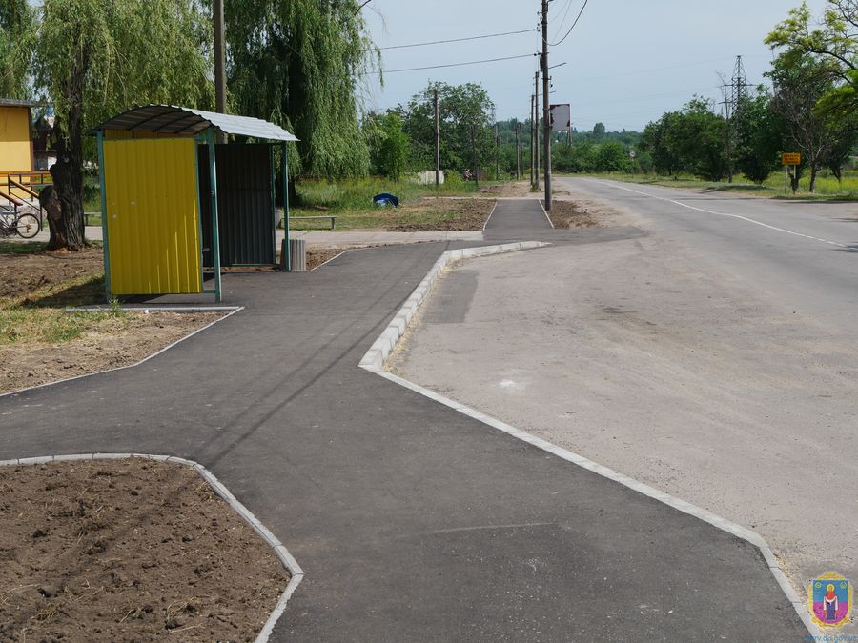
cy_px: 322
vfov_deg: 26.1
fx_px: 1388
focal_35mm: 56
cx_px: 429
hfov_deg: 34.3
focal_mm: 28
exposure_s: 1/400
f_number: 9
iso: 200
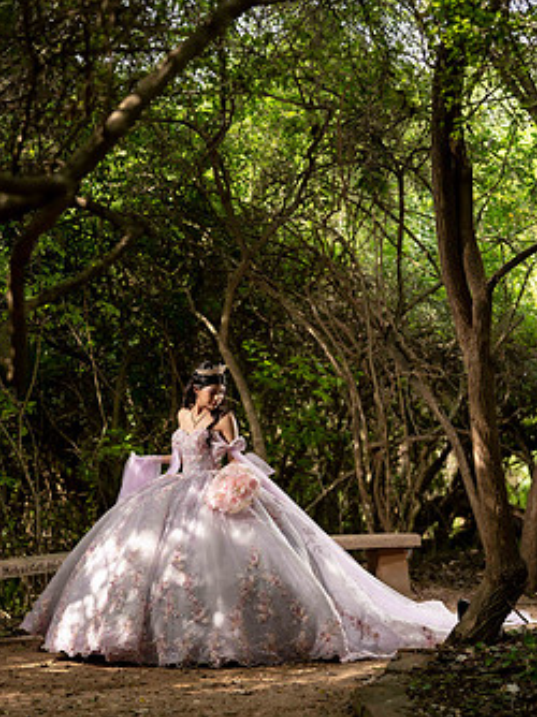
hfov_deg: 21.0
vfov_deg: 27.8
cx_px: 262
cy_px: 378
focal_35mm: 70
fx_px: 1450
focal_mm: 54
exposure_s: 1/800
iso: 250
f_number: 2.2
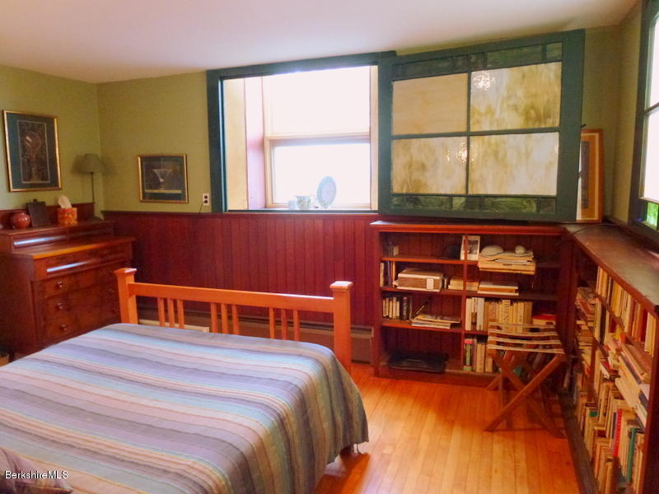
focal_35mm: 24
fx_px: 457
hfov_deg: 71.6
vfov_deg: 56.8
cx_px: 330
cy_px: 247
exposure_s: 1/15
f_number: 3.3
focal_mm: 4.3
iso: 400
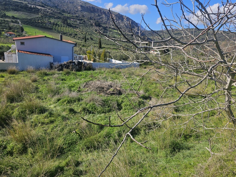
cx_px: 118
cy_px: 88
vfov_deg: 58.9
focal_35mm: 23
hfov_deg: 73.9
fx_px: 157
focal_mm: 6.3
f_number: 1.7
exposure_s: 1/758
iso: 10
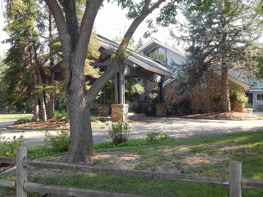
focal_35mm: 38
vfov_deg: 37.7
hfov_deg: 49.0
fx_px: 289
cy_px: 101
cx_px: 139
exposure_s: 1/200
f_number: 3.2
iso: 125
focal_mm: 5.1
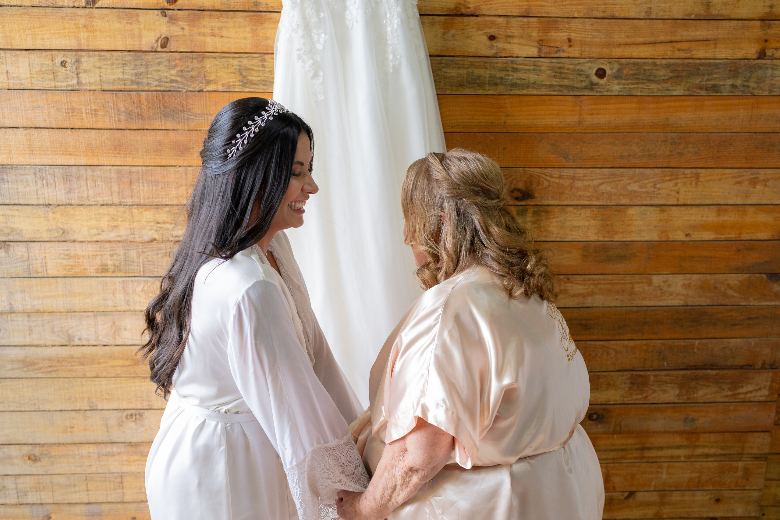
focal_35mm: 37
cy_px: 261
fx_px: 803
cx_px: 403
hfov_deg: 51.8
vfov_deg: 35.9
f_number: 3.5
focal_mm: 35
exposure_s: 1/250
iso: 1250
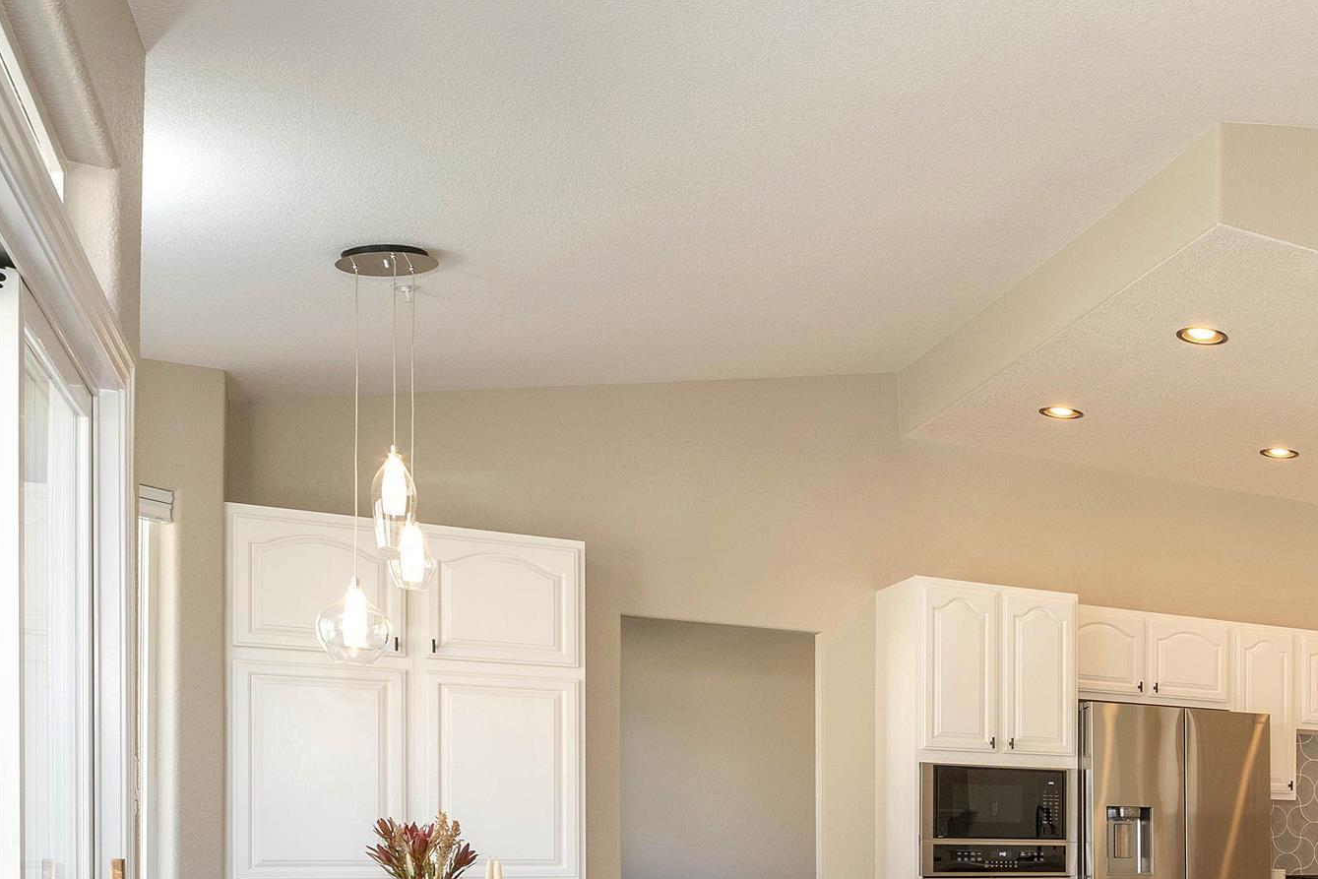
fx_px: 1428
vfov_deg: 30.5
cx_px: 1508
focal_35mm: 39
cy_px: 974
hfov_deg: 39.0
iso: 400
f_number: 13
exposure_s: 1/10
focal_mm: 17
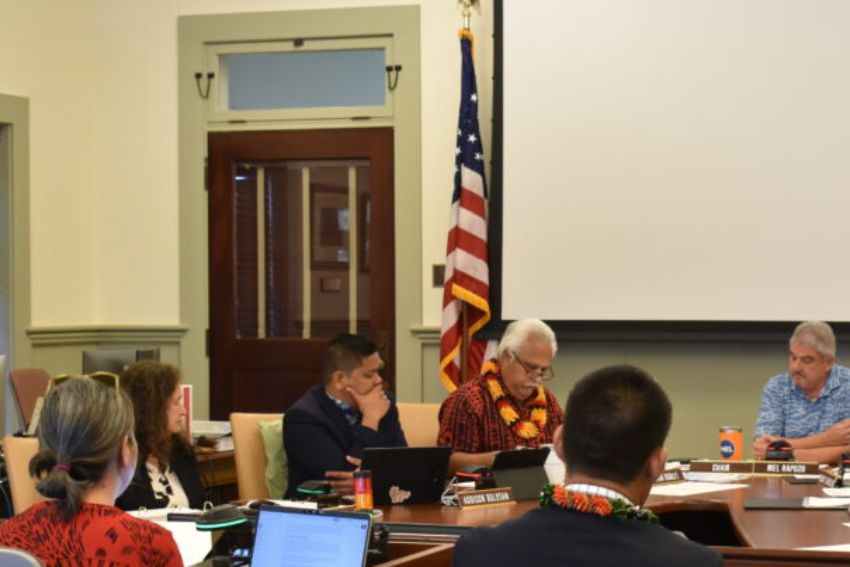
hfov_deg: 22.7
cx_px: 604
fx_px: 2099
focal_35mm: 89
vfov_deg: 15.4
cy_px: 345
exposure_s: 1/30
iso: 1000
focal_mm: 35
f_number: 6.3
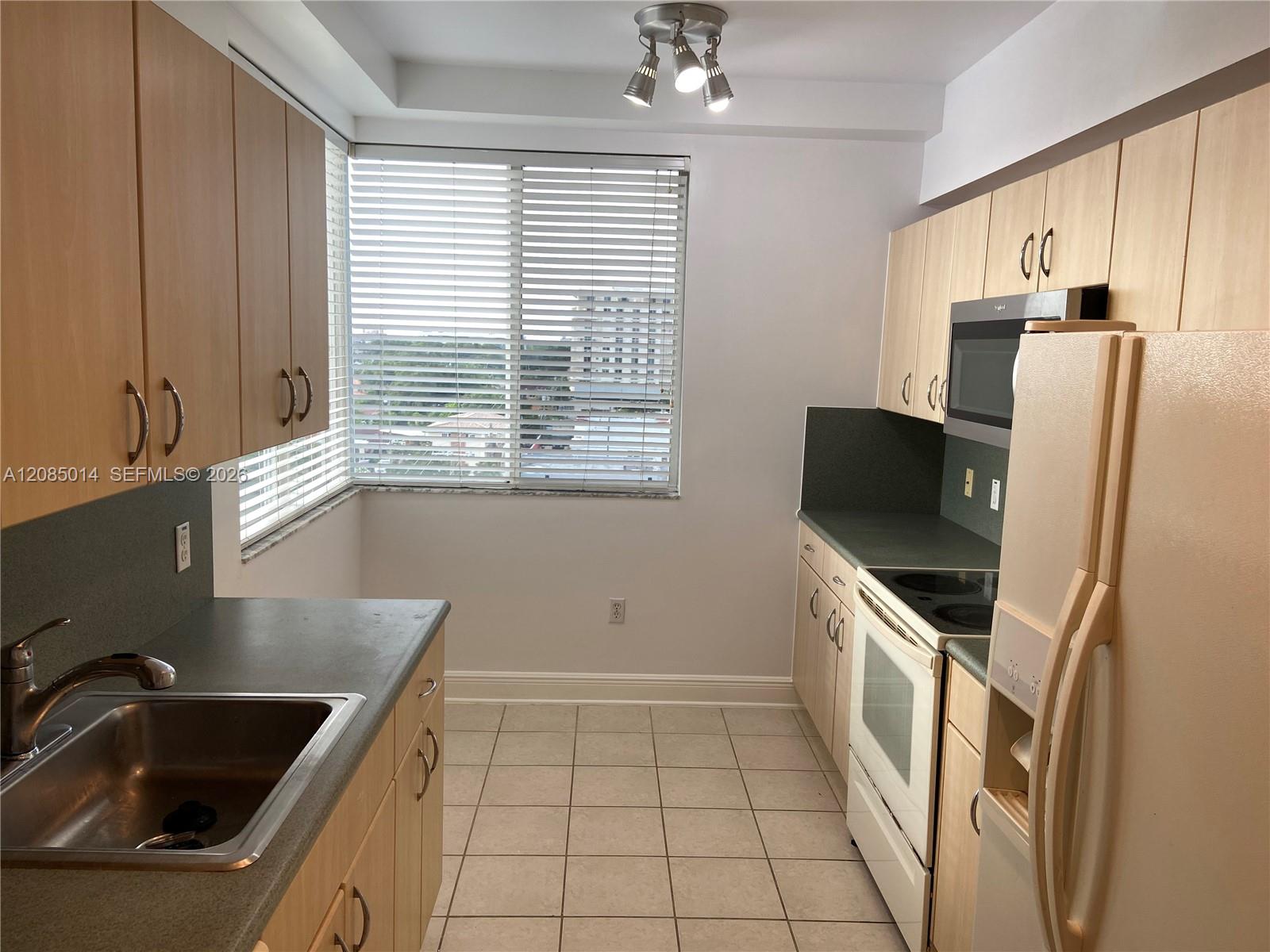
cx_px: 635
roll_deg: -1.7
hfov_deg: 67.3
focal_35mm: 26
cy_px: 476
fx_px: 954
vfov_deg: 53.1
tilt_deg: -9.2
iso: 32
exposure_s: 1/126
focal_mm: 4.25
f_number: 1.8
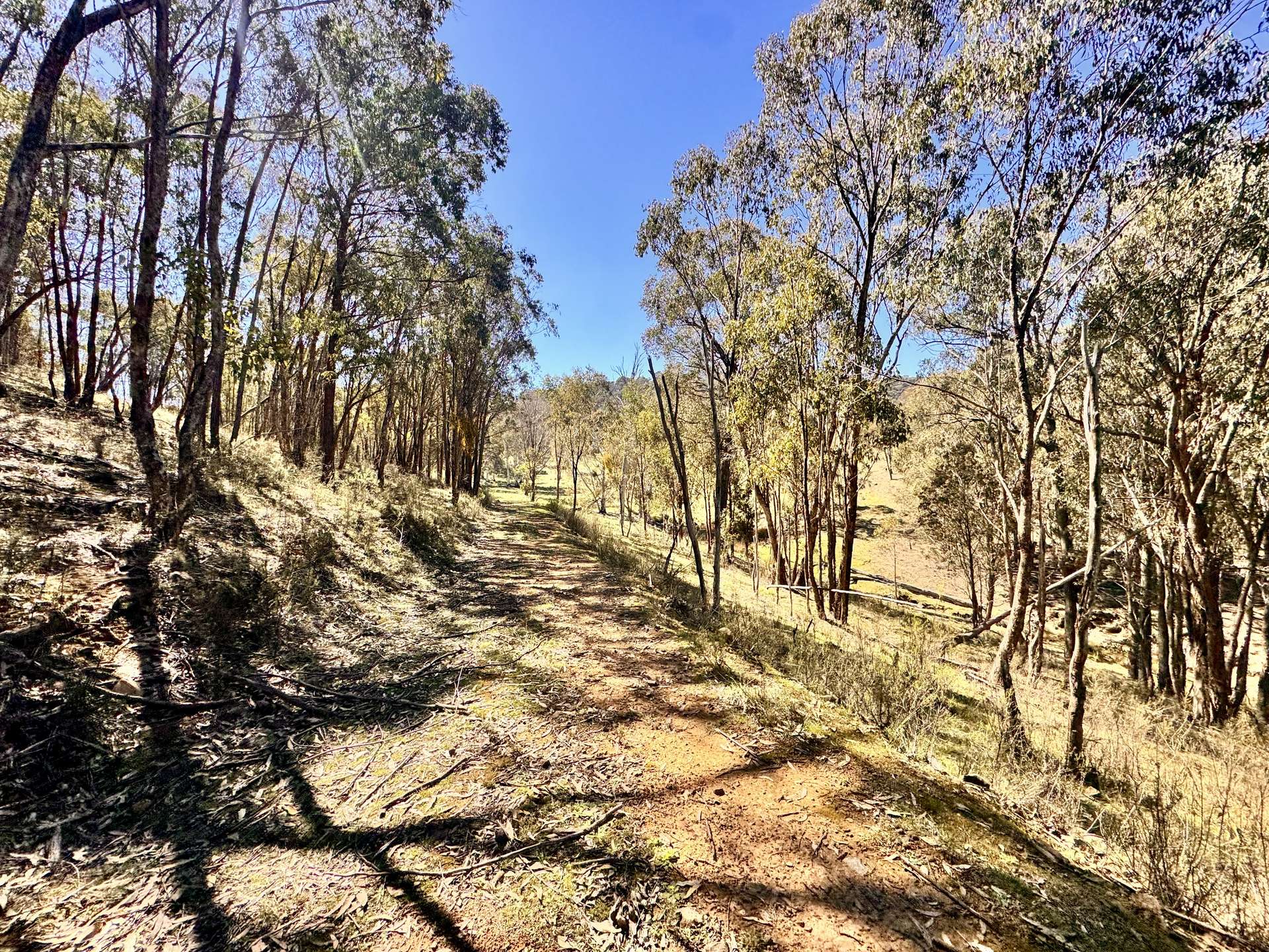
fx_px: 513
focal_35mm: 14
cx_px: 634
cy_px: 476
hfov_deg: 102.1
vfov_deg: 85.7
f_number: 2.2
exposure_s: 1/479
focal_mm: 2.22
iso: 40
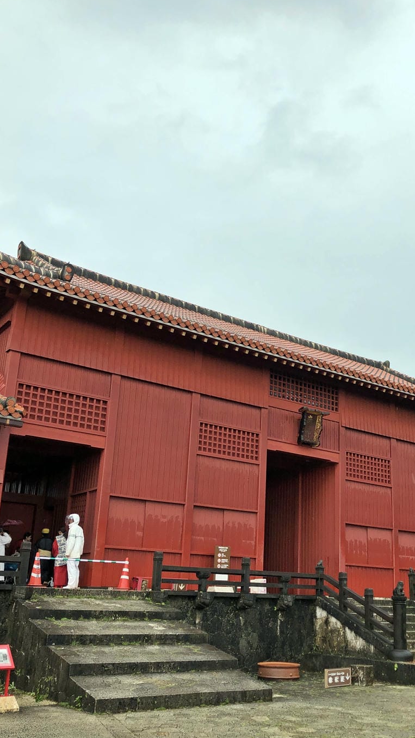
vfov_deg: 55.2
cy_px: 410
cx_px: 274
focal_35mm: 36
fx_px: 704
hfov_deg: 32.6
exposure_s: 1/393
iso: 20
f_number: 1.8
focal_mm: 3.99
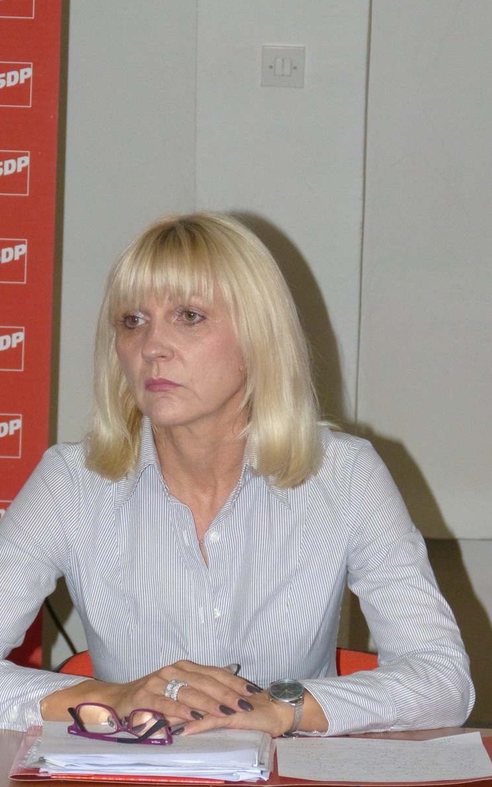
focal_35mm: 185
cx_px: 213
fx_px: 3967
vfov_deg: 11.3
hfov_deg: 7.1
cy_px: 394
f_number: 3.7
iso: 500
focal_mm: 28.4
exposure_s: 1/250
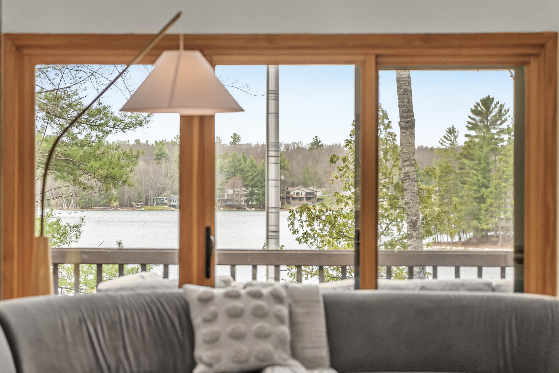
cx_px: 280
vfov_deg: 14.9
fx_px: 1429
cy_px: 186
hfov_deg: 22.1
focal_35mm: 92
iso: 640
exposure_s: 1/1250
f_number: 4
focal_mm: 92
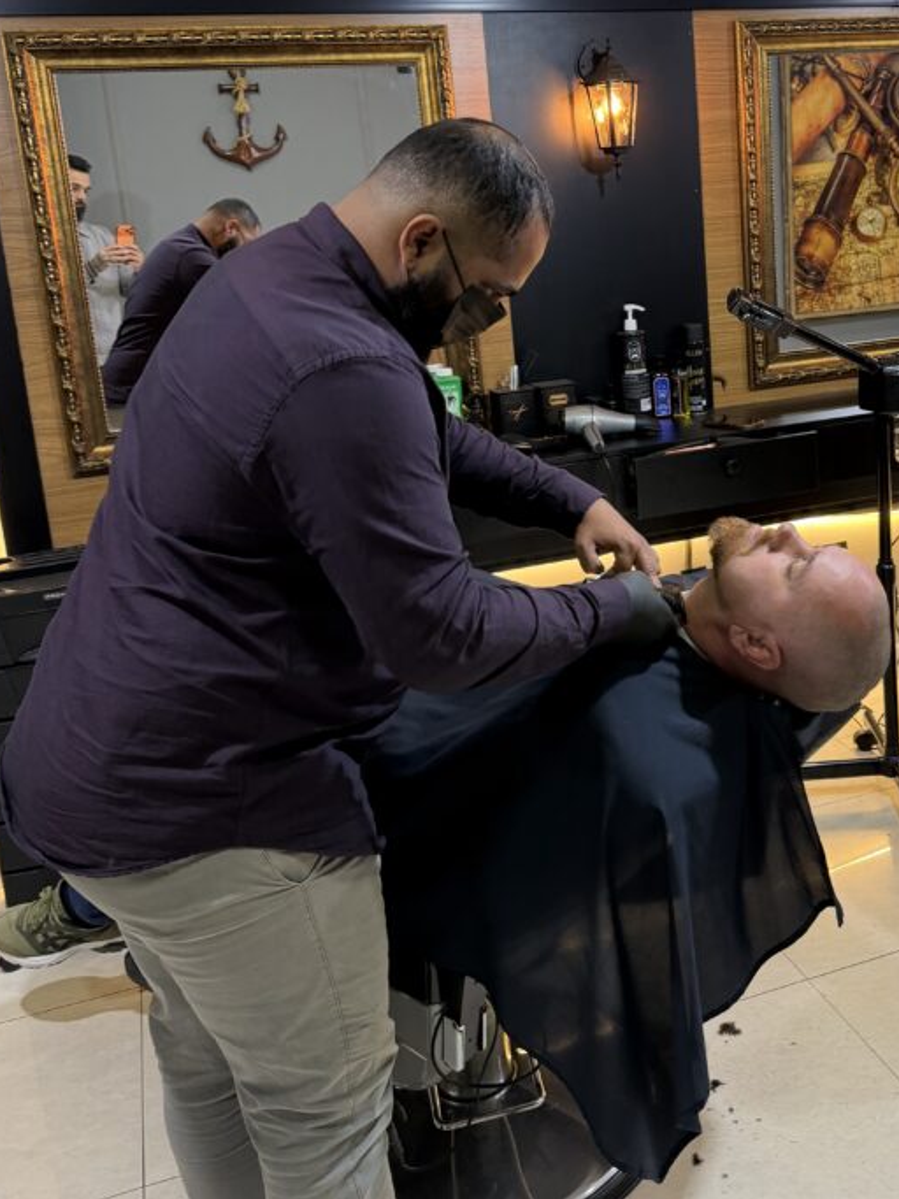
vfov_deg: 51.0
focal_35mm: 36
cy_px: 470
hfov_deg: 38.8
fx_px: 1247
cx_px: 651
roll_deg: +3.9
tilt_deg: -12.4
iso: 250
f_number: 1.78
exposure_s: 1/60
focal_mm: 6.76
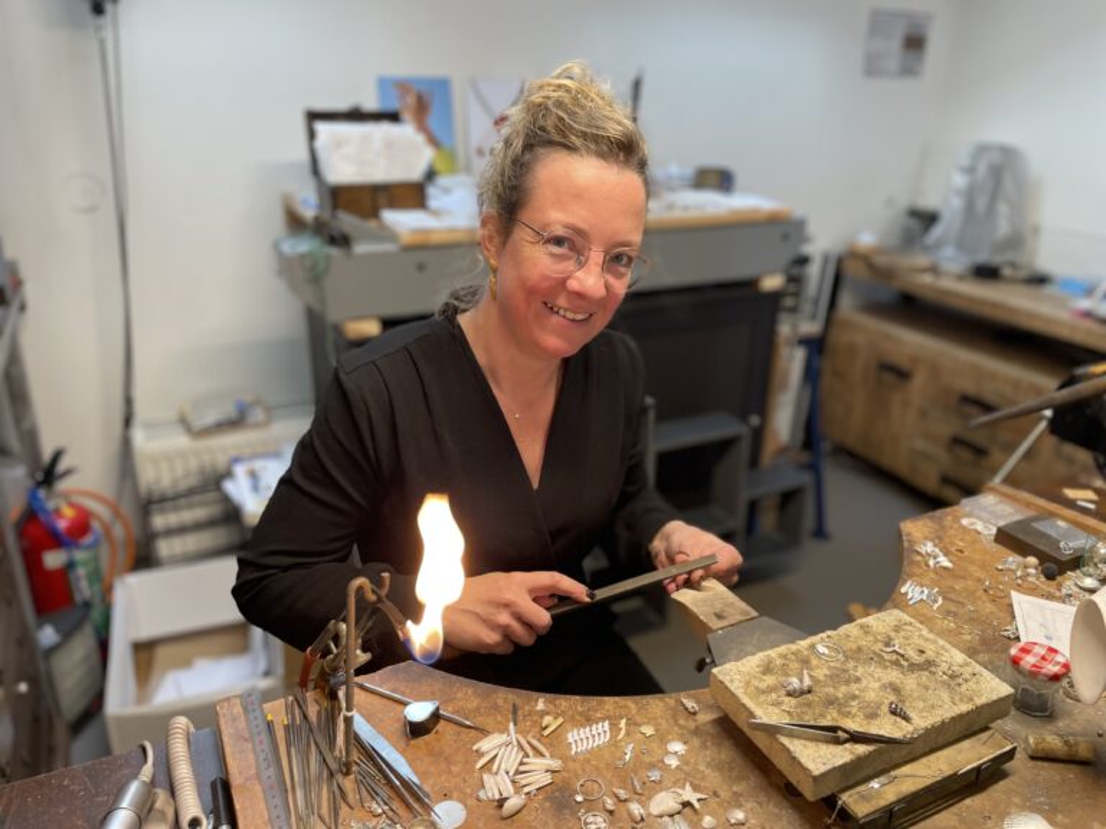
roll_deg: -1.6
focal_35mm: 26
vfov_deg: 53.1
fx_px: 831
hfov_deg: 67.3
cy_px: 414
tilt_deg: -21.1
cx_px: 553
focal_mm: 4.2
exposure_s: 1/50
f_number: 1.6
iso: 80
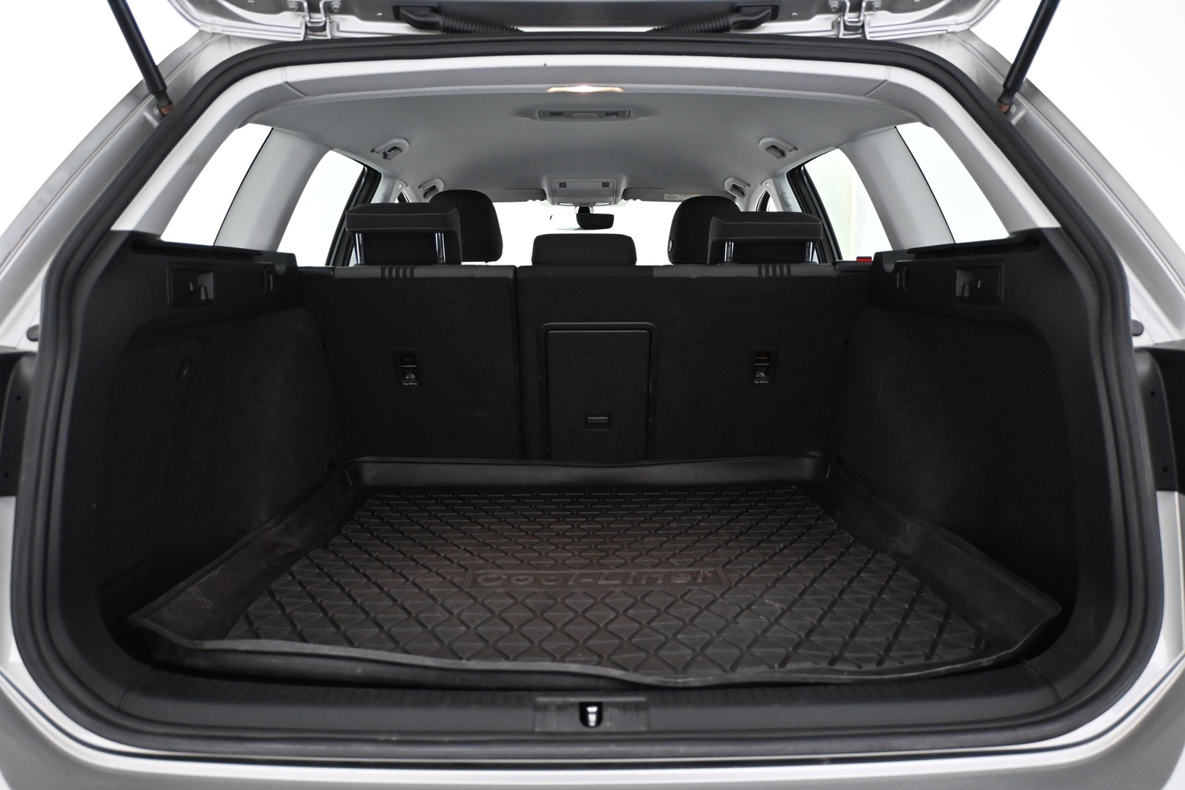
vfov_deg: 44.6
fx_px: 963
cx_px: 592
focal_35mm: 29
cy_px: 395
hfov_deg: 63.2
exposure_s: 1/80
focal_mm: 19.5
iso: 3200
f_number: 3.8
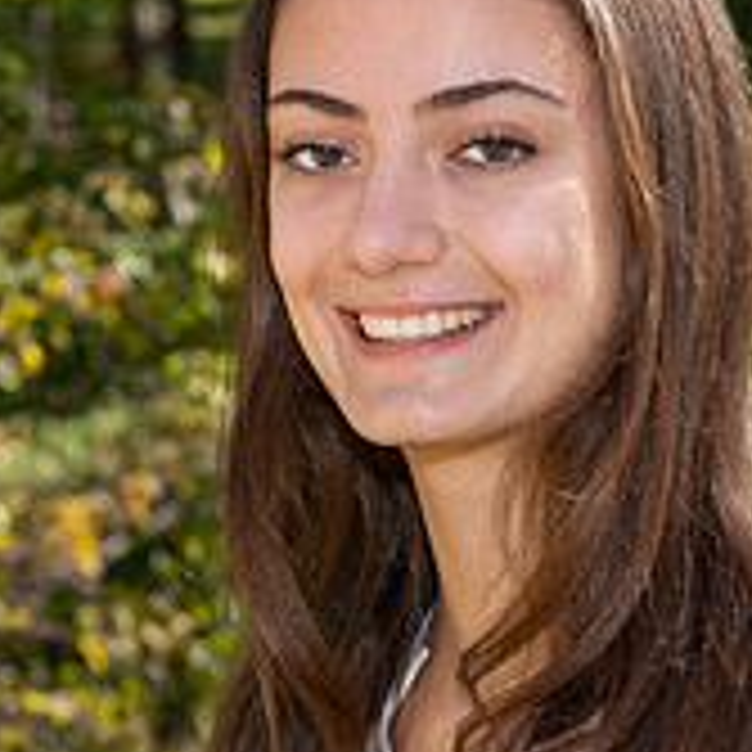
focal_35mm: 217
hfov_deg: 8.1
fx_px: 5333
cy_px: 640
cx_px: 425
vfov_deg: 8.0
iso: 400
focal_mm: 58
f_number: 6.3
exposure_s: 1/125
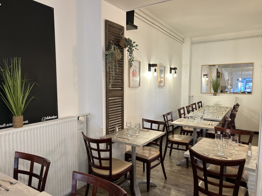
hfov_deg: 67.3
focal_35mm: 26
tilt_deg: -5.3
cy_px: 98
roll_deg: -0.3
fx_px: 197
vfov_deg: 53.1
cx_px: 131
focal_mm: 5.7
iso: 100
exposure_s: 1/50
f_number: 1.5
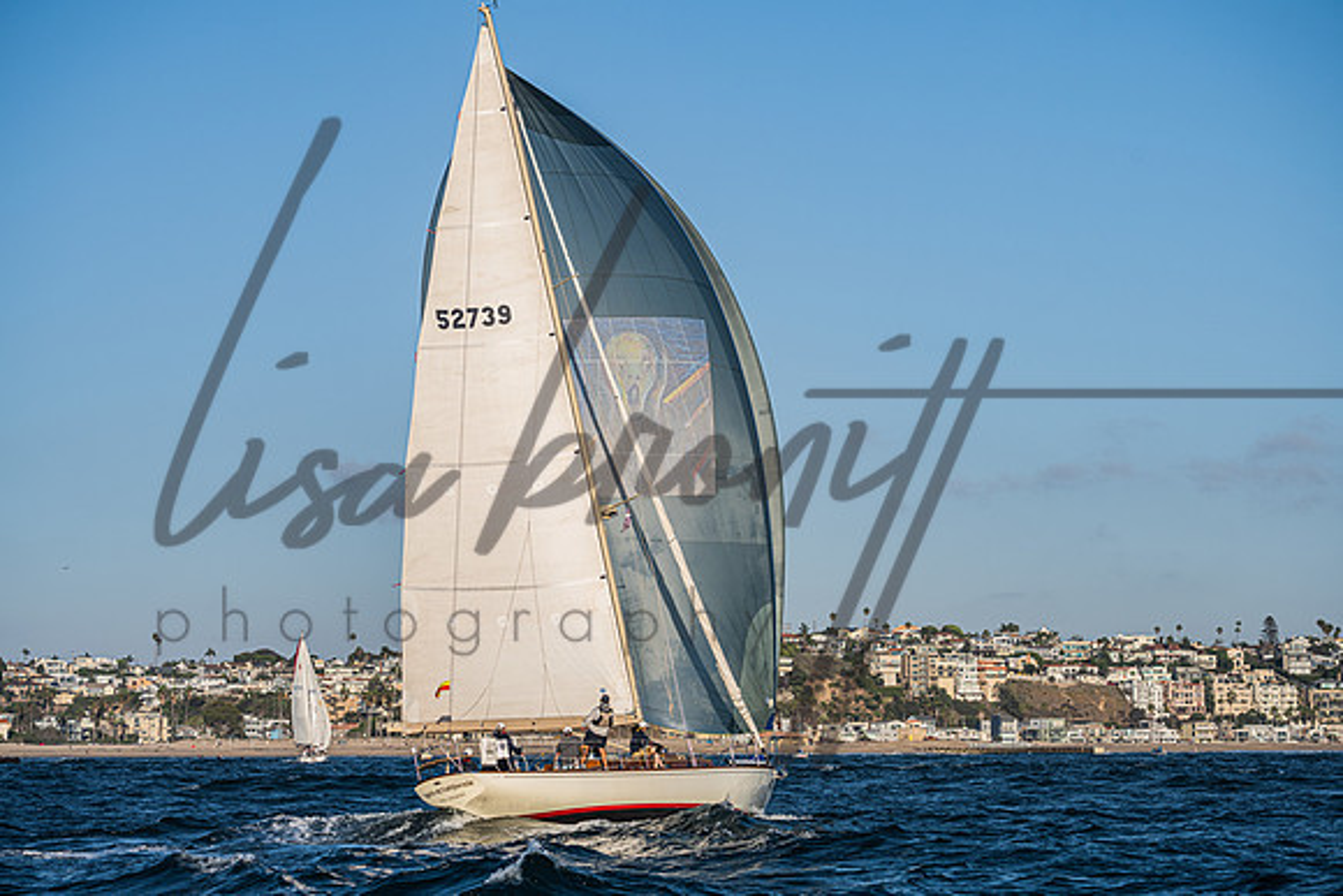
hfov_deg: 20.2
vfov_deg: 13.5
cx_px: 672
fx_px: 3773
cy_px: 448
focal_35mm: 101
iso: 400
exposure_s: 1/1250
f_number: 7.1
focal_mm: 100
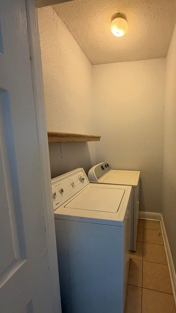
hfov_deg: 65.1
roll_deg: -0.2
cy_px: 159
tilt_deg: -8.2
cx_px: 119
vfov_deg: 99.4
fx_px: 133
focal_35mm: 16
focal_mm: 2.22
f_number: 2.2
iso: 320
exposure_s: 1/60
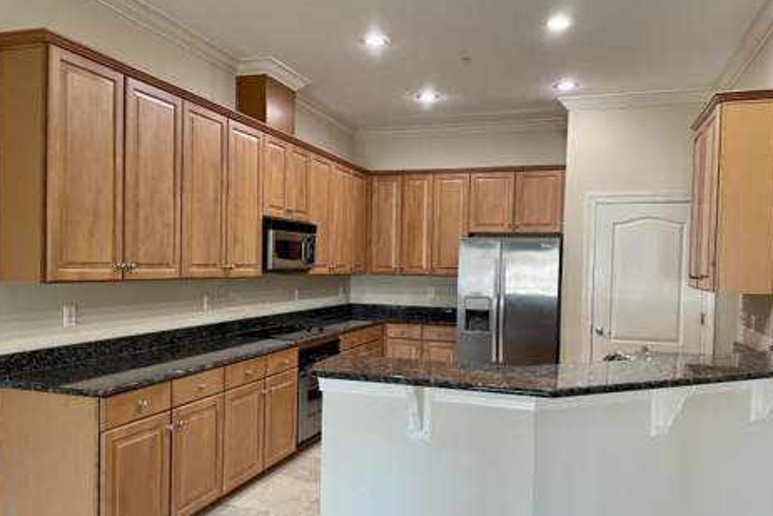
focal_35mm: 28
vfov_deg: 46.3
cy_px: 293
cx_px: 392
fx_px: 601
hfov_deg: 65.5
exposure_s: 1/60
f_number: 1.6
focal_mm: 4.2
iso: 200
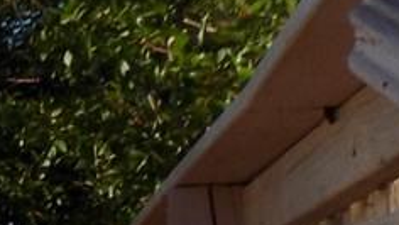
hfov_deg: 10.6
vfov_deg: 6.9
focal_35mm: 170
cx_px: -607
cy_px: 465
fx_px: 1799
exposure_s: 1/1000
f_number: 3.1
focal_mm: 4
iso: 80
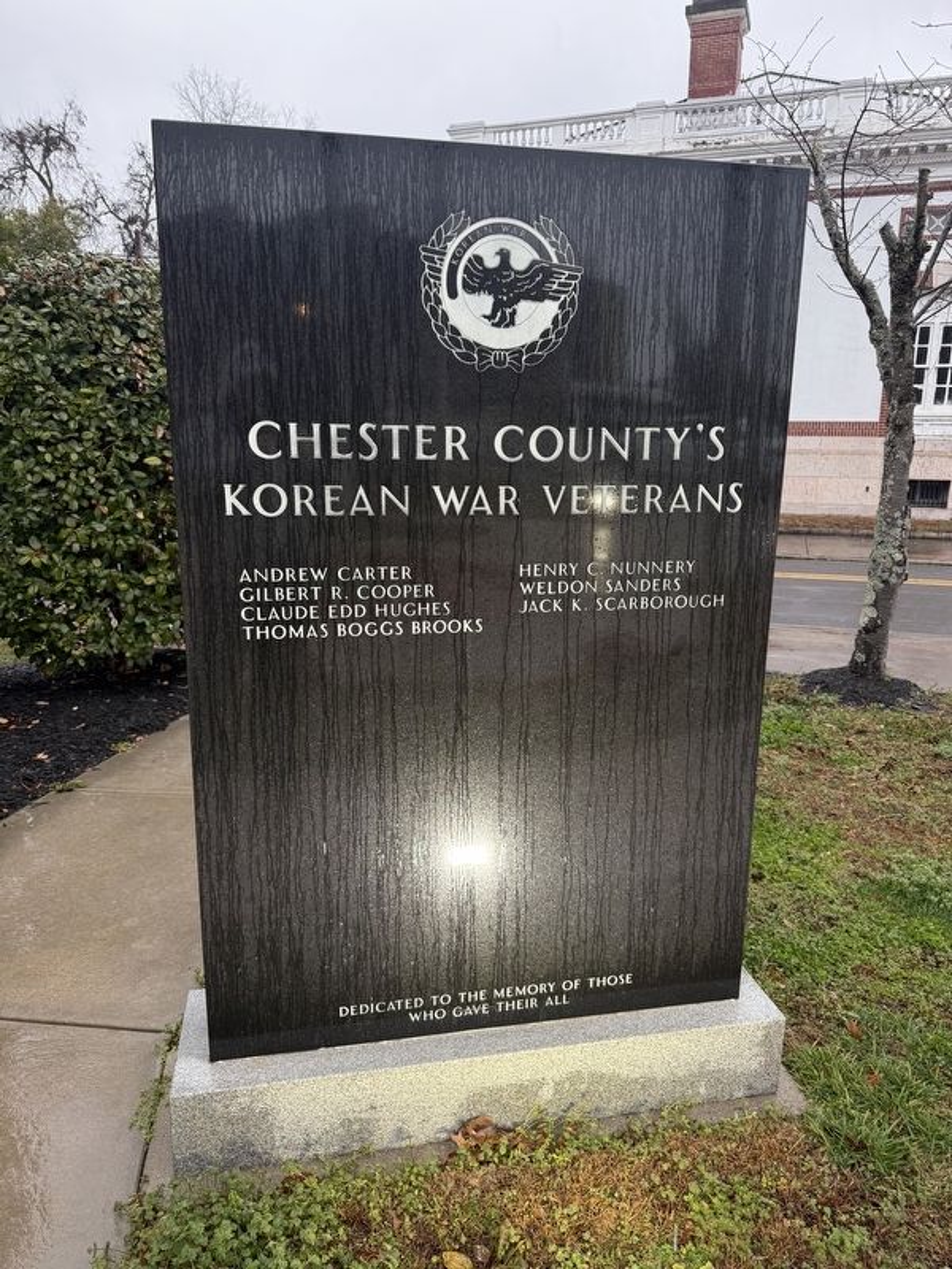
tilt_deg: -11.0
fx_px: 880
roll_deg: -1.2
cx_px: 476
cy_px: 634
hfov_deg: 56.8
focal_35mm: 24
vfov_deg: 71.6
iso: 160
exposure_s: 1/136
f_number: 1.78
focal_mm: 6.76
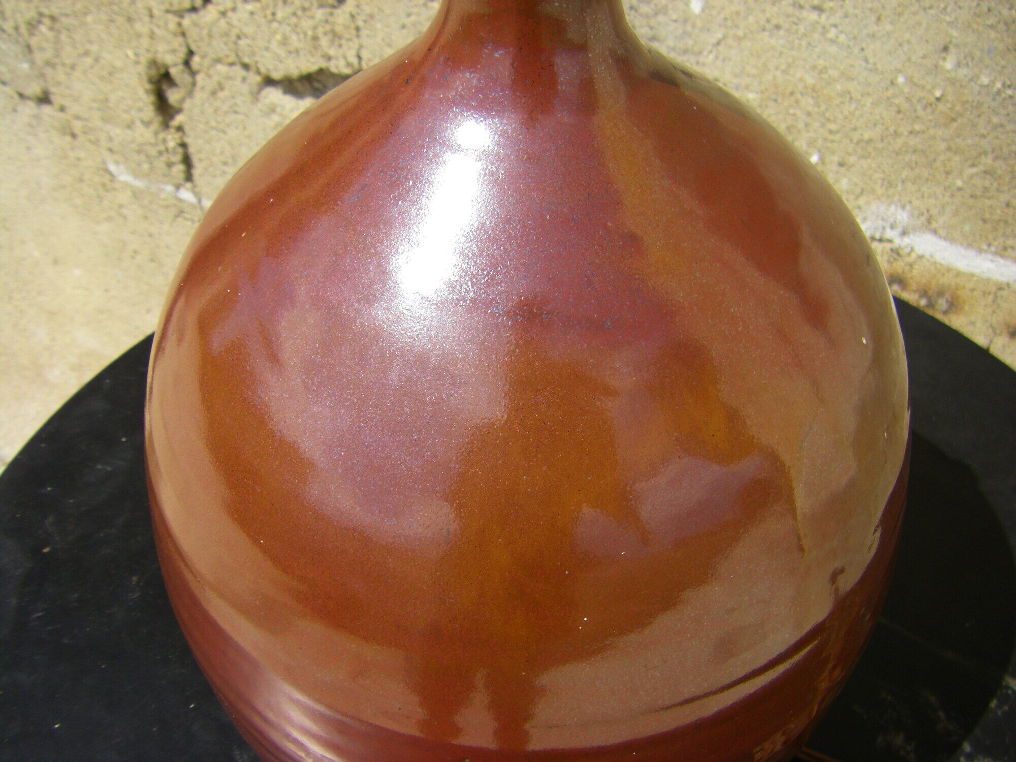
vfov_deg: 37.7
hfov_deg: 49.0
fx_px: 1115
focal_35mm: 38
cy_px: 381
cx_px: 508
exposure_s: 1/200
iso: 64
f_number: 7
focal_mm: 6.3
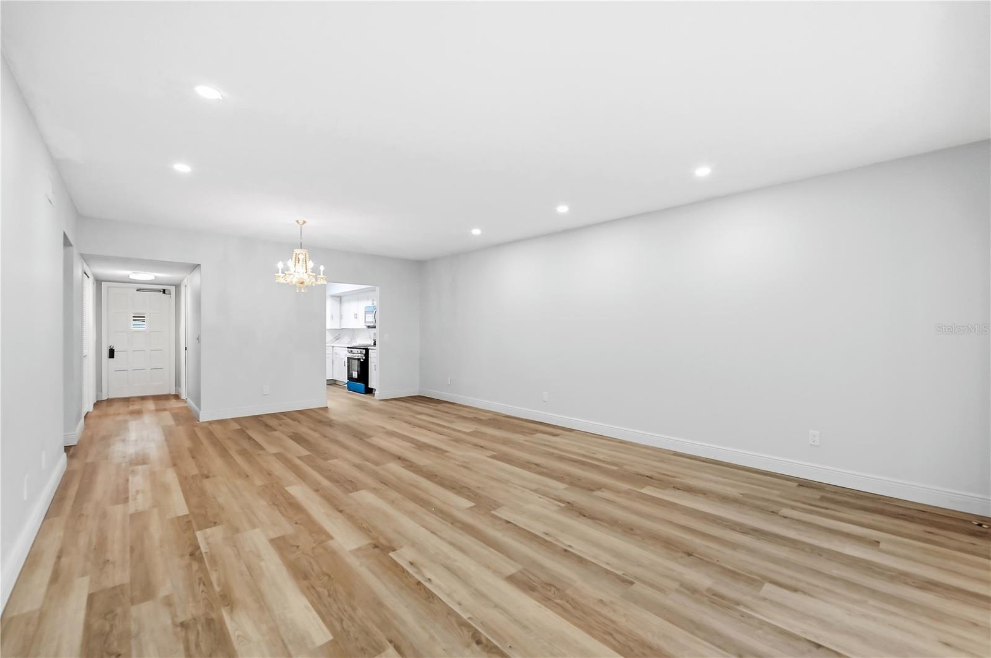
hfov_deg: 104.3
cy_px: 329
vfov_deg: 81.1
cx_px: 496
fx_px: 385
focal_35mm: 14
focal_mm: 14
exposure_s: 1/30
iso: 800
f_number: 5
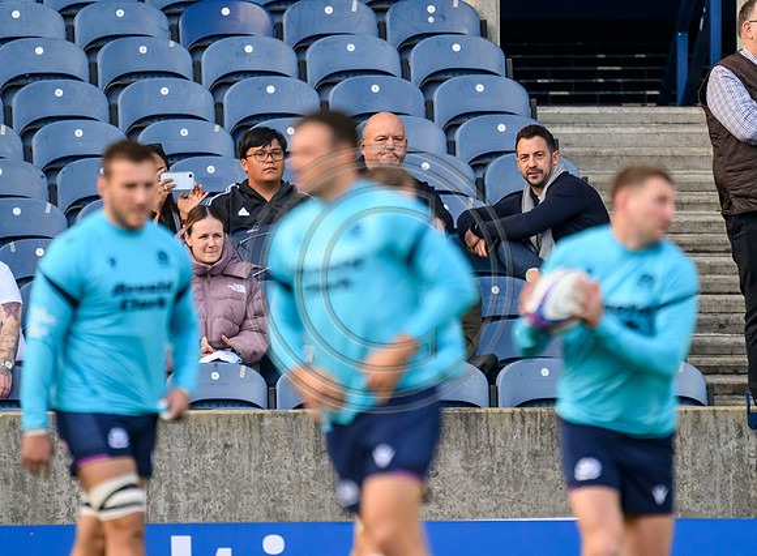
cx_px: 409
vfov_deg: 1.3
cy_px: 247
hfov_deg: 1.8
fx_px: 23960
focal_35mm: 1104
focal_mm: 784
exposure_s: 1/1600
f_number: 5.6
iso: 3200
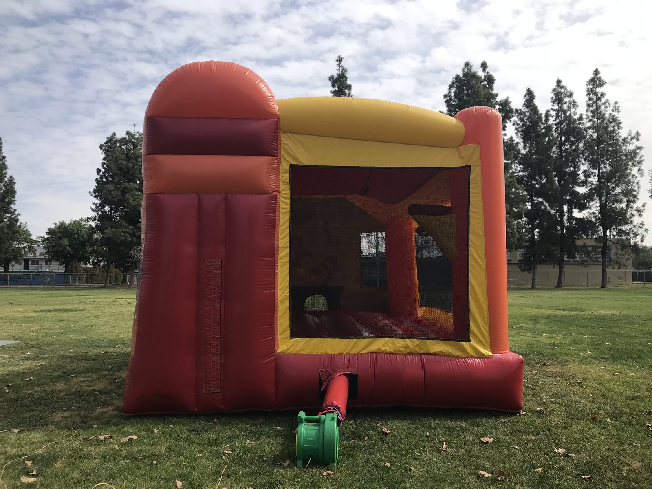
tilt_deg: +6.0
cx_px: 326
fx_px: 527
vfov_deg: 49.7
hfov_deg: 63.4
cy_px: 244
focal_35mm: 28
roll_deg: +1.0
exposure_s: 1/2083
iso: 20
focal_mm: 3.99
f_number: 1.8
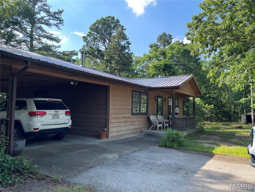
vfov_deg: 53.1
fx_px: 192
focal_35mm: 26
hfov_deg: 67.3
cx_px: 128
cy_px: 96
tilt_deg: +4.1
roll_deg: -0.2
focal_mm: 4.2
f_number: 1.6
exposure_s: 1/711
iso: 32
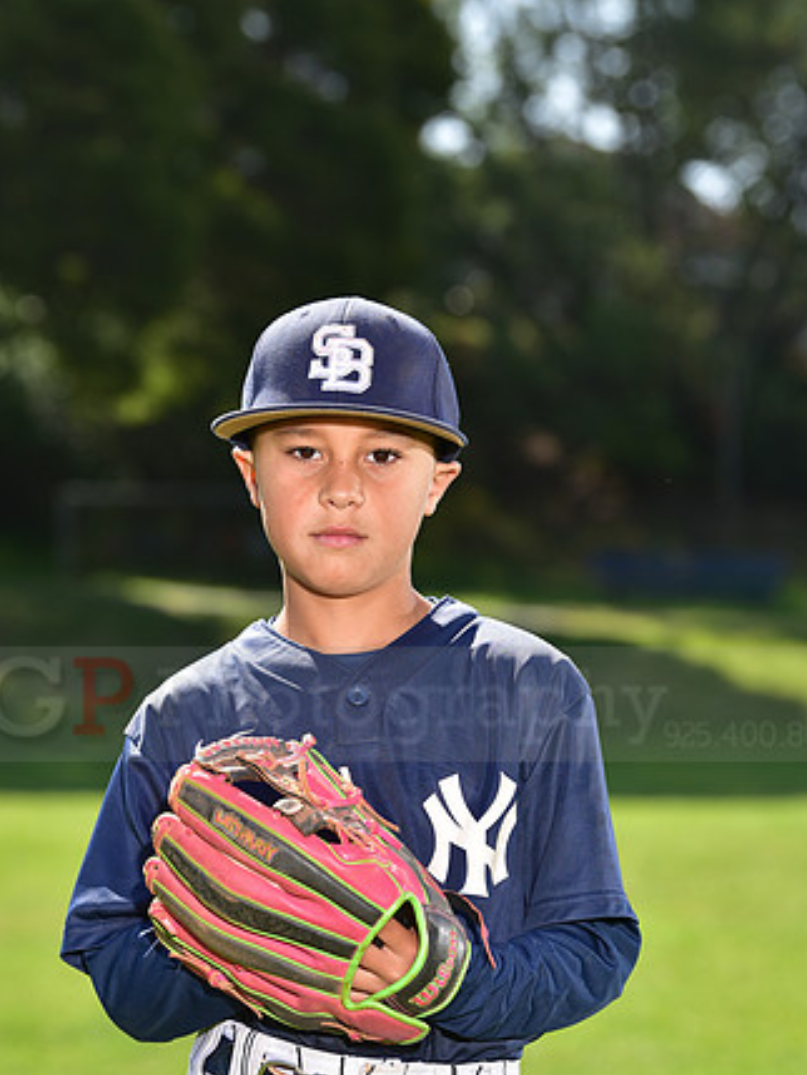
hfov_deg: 8.8
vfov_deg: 11.7
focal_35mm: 169
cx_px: 337
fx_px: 5251
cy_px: 682
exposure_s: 1/250
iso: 100
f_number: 5.6
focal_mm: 130
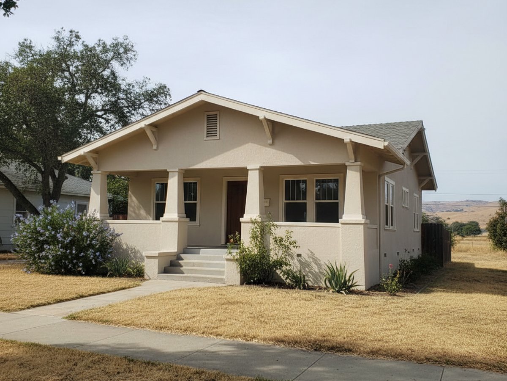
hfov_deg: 71.6
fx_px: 352
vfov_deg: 56.8
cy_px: 190
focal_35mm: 24
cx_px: 254
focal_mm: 6.8
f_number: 1.78
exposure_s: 1/665
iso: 494
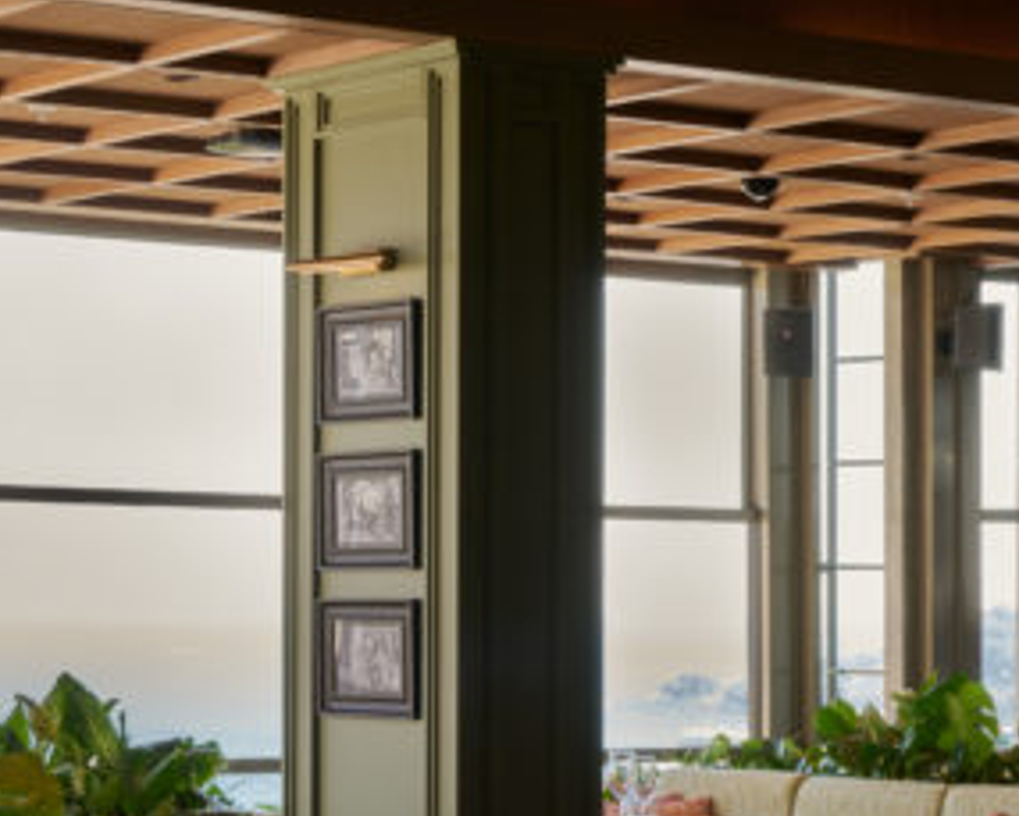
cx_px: 481
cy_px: 650
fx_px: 3288
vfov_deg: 14.1
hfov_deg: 17.6
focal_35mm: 109
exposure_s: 1/6
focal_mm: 40
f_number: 20
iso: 250
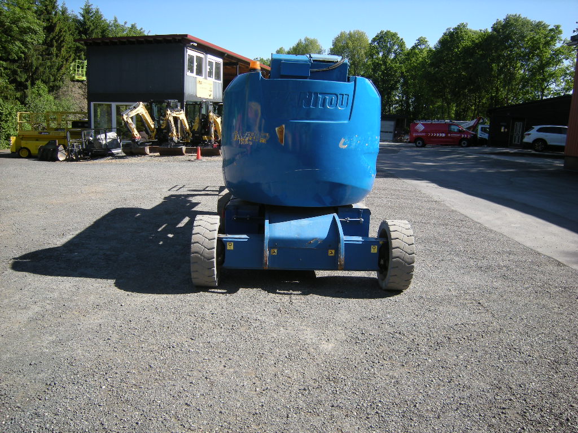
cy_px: 216
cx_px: 289
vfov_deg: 49.7
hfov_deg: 63.4
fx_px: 468
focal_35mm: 28
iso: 64
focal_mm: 4.7
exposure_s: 1/480
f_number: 2.8
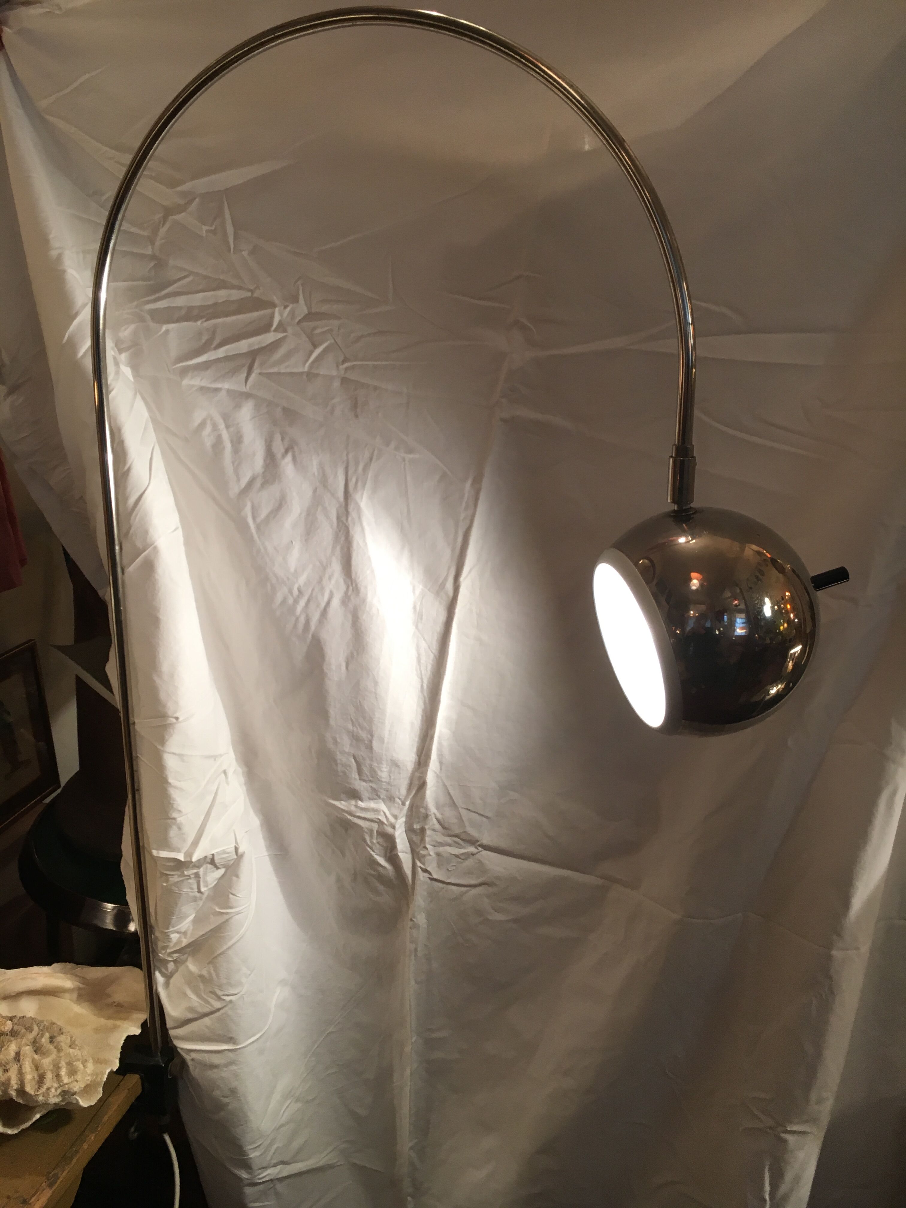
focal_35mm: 29
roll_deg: -3.2
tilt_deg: -16.7
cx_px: 453
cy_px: 604
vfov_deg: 61.7
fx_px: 1012
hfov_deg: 48.2
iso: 64
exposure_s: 1/33
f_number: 2.2
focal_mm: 4.15
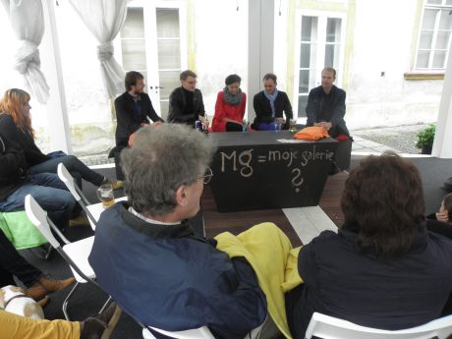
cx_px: 226
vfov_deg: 53.1
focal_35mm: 26
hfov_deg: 67.3
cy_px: 170
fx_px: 339
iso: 125
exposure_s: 1/30
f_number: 2.8
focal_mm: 4.6
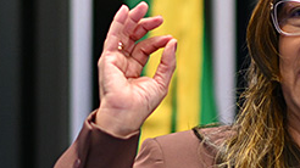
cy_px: 122
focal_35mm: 311
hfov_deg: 6.9
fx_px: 2472
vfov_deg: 3.9
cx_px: 330
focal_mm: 85
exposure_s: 1/250
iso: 1000
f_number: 1.4
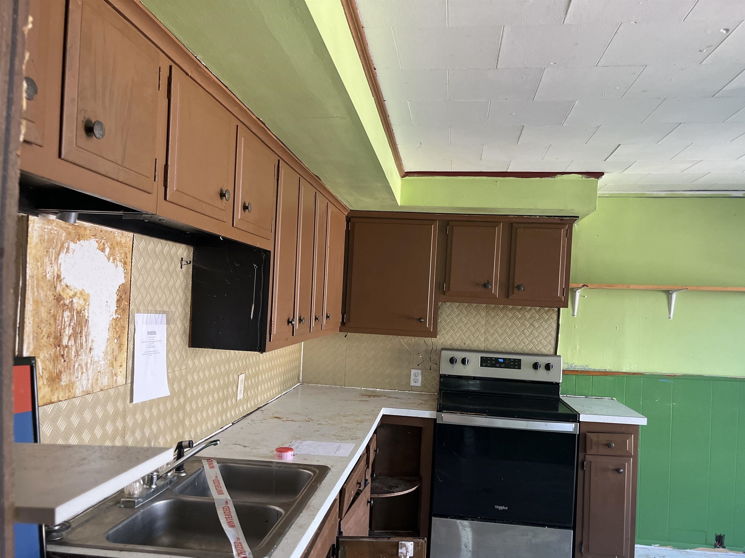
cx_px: 372
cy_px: 279
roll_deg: -3.4
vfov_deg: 53.1
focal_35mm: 26
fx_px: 559
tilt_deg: -5.6
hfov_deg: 67.3
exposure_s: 1/60
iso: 200
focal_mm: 5.1
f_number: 1.6
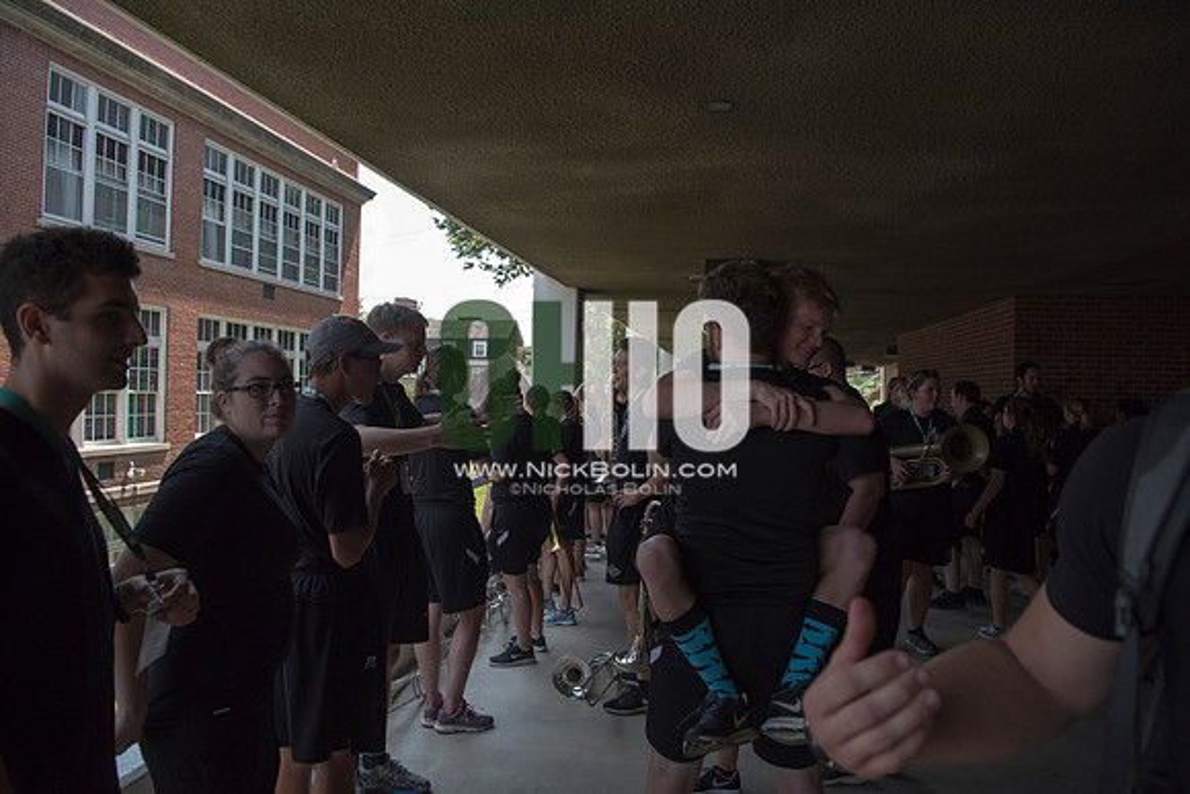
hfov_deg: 73.7
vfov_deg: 53.2
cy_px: 397
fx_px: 793
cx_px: 595
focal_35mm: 24
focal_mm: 24
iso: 640
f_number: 5
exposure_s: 1/1000
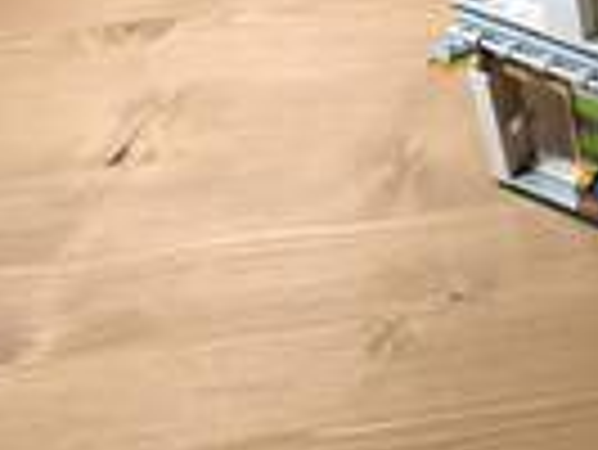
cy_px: -86
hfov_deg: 25.2
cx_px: 805
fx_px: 1124
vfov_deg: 21.1
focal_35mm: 65
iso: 250
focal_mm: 3.94
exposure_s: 1/25
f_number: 1.9
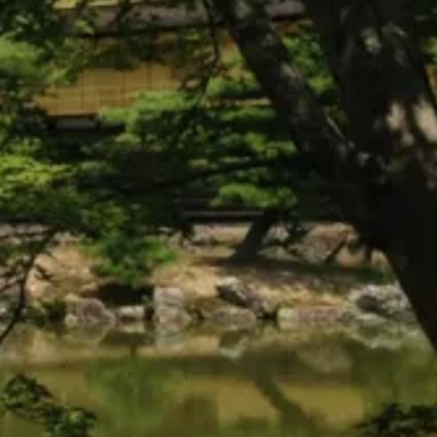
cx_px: -393
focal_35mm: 134
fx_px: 1914
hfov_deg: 11.8
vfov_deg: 13.0
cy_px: 89
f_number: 2.4
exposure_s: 1/1869
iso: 50
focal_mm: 4.12
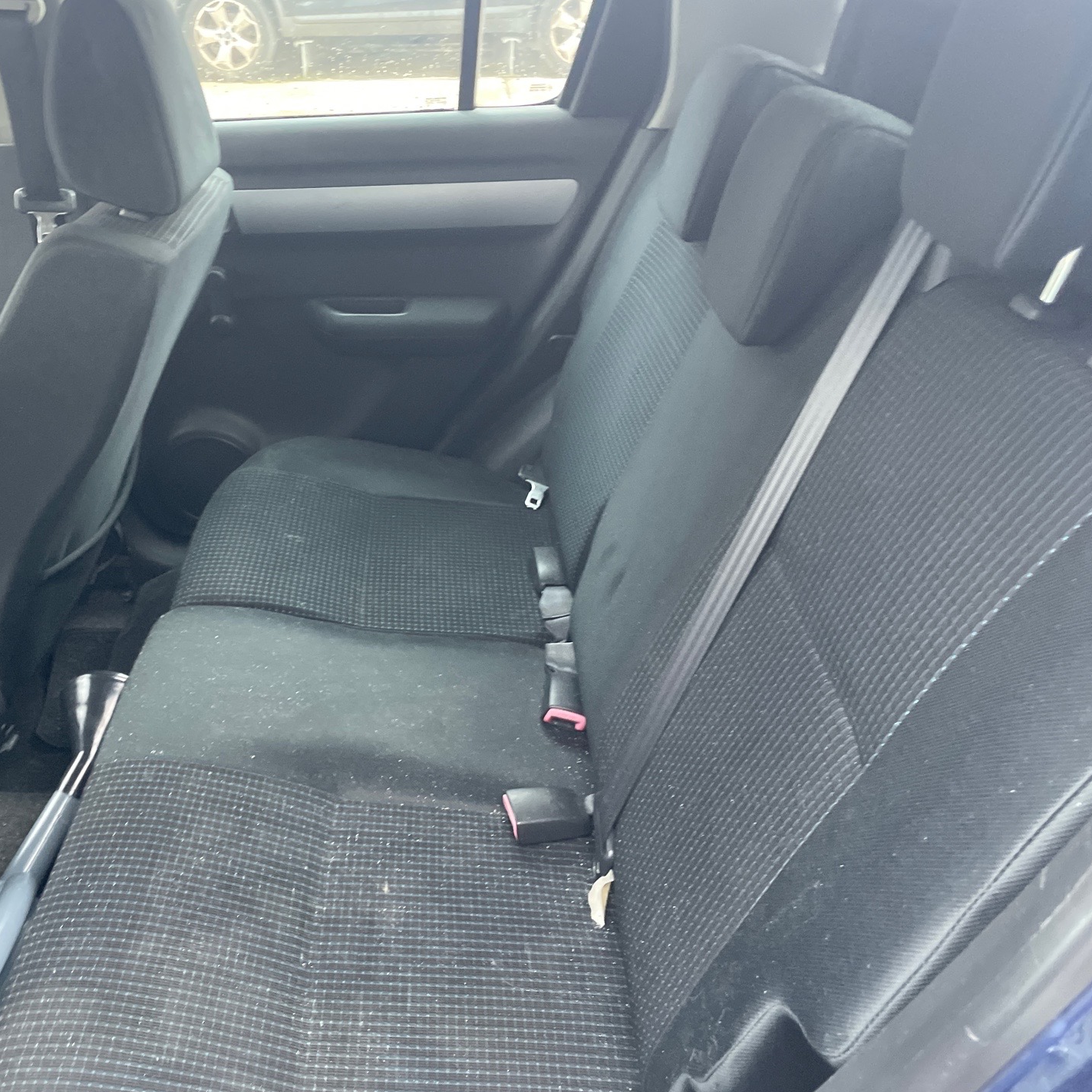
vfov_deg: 52.5
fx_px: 1106
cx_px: 403
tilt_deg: -32.7
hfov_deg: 51.9
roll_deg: -2.7
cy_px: 540
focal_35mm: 31
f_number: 1.6
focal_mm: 4.2
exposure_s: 1/60
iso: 400
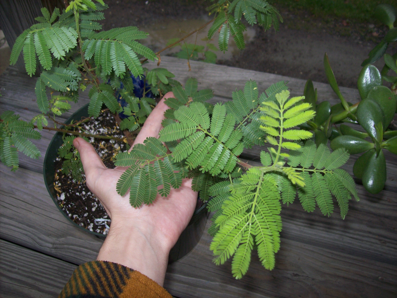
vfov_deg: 39.6
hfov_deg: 51.4
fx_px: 413
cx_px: 198
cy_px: 149
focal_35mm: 36
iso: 80
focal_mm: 6
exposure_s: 1/64
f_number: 2.7
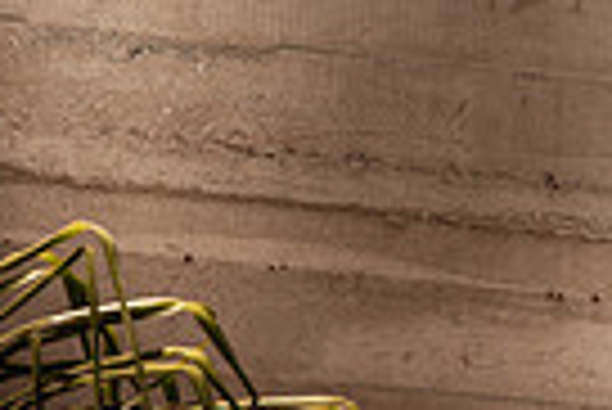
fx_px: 11249
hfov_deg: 3.1
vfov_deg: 2.1
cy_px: -41
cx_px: 1130
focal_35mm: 661
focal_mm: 155
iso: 250
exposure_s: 1/200
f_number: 7.1
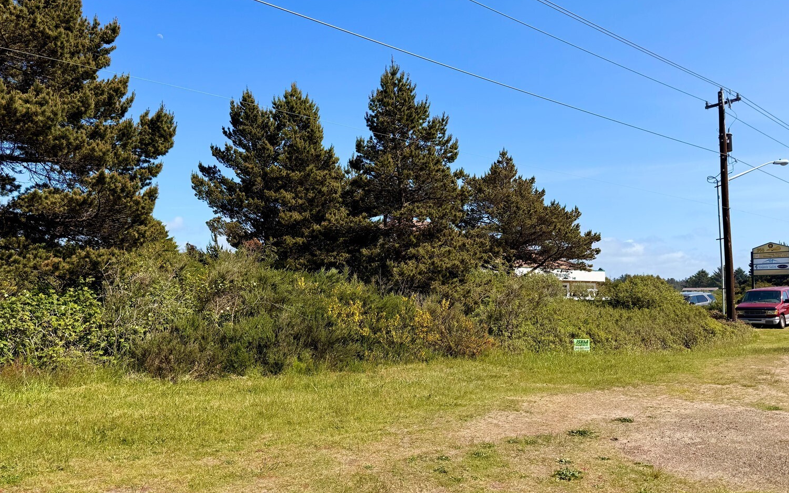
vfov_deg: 46.0
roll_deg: +0.0
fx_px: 580
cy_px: 265
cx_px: 395
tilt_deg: +3.2
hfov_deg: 68.4
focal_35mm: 27
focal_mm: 6.76
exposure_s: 1/3953
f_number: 1.78
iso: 80
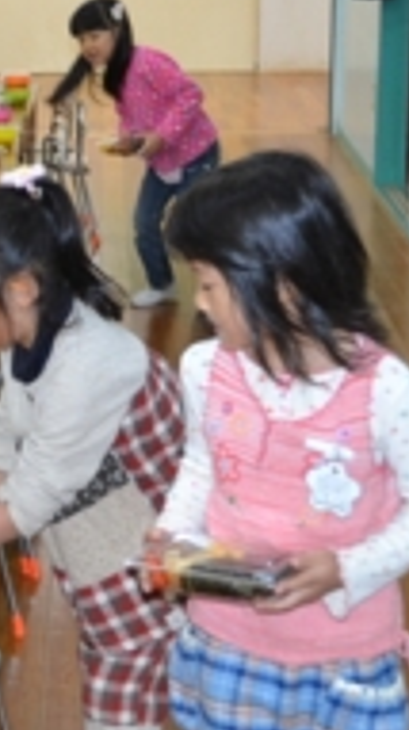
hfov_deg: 11.9
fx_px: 1915
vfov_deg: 21.6
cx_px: -115
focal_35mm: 99
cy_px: 365
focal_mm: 30
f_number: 4.5
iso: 1000
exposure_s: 1/60
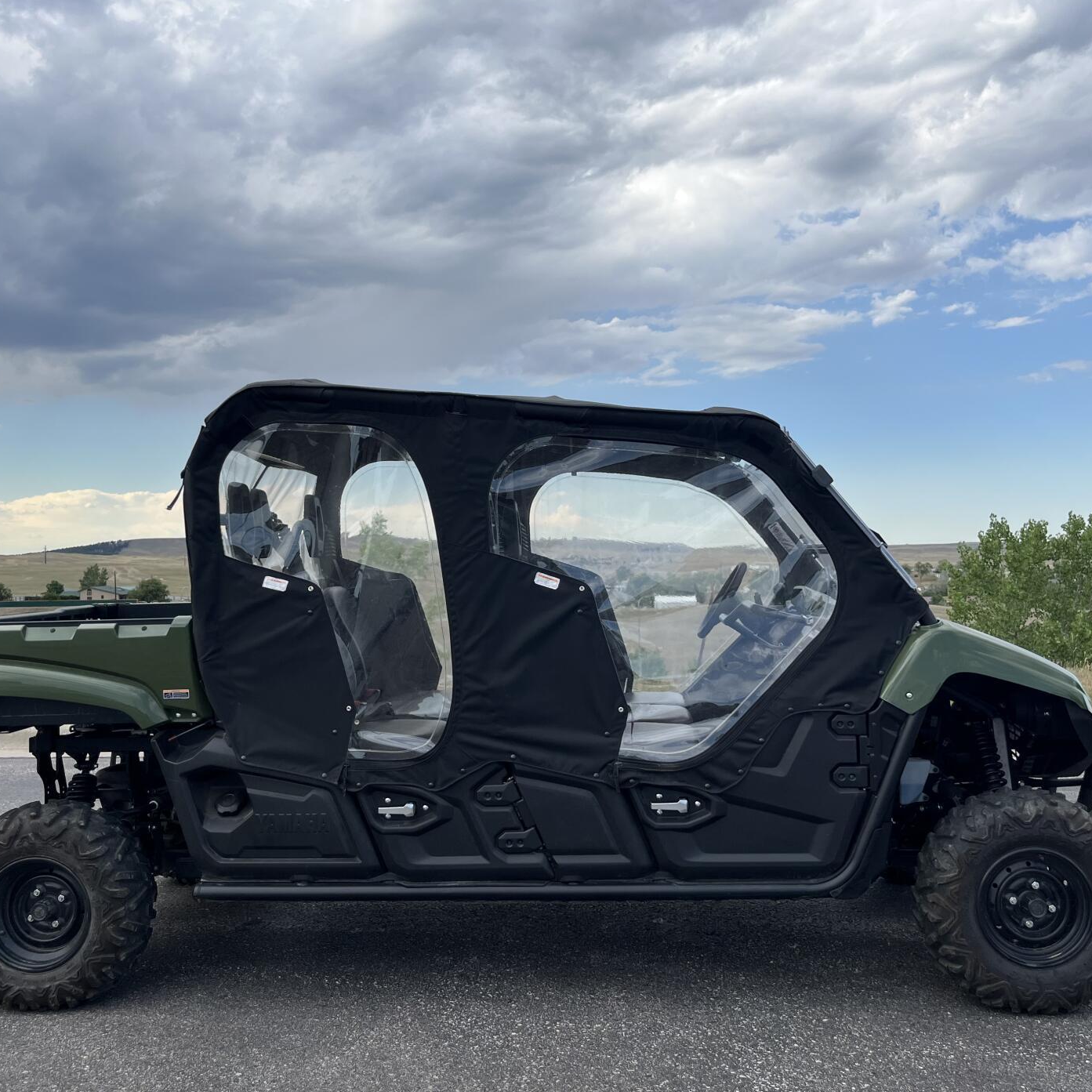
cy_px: 506
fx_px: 1178
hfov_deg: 49.7
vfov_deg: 49.7
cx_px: 549
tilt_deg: +4.3
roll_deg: +1.6
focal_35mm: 33
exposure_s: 1/2309
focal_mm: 5.1
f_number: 1.6
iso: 50
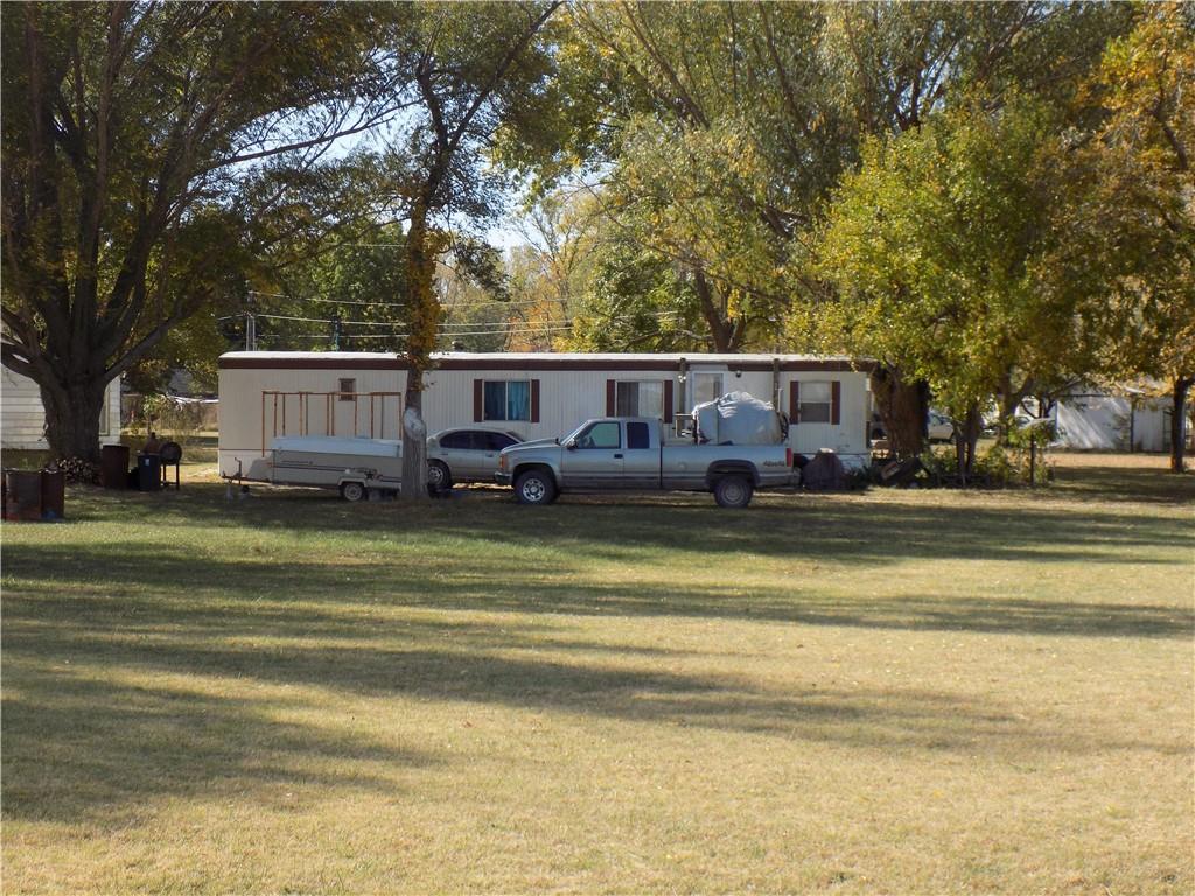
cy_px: 448
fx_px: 2244
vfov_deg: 22.6
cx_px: 598
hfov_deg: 29.8
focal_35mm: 65
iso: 80
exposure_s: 1/320
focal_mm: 11.5
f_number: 4.1
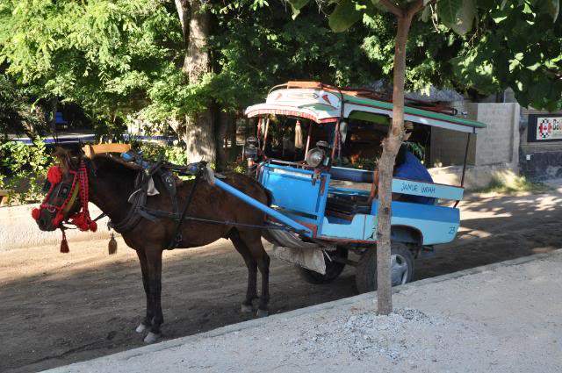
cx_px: 281
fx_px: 748
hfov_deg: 41.2
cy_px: 186
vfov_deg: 28.0
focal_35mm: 48
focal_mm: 32
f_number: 5.6
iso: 200
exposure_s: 1/125
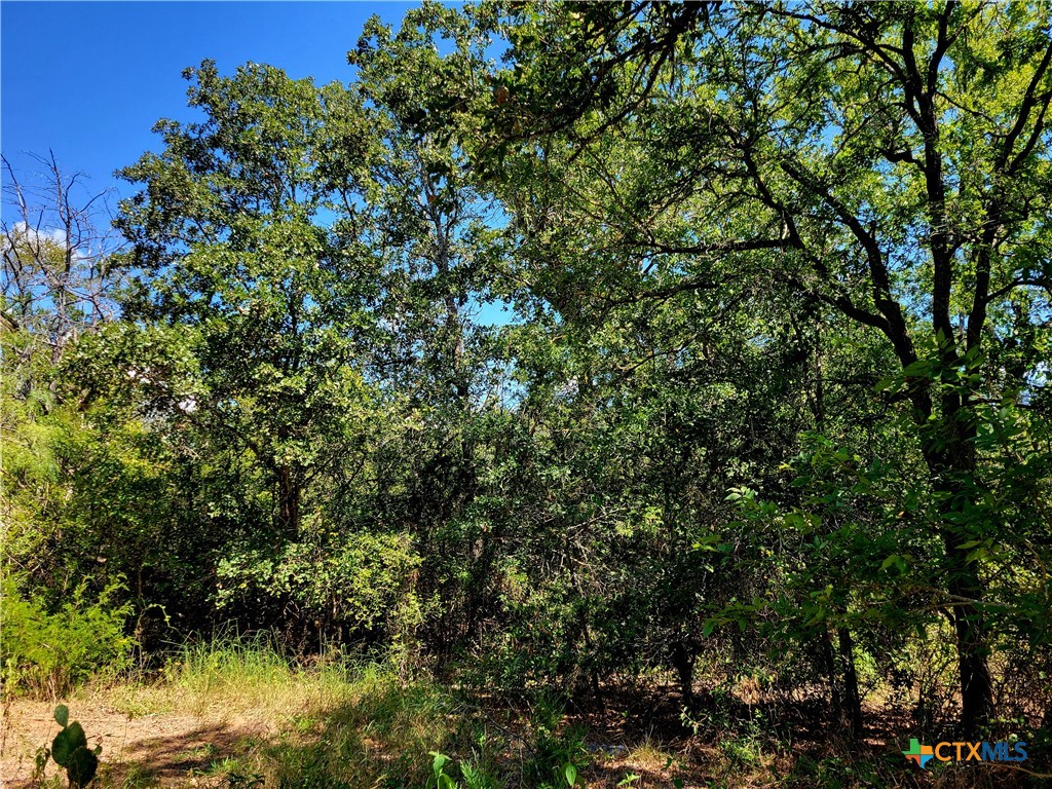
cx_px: 526
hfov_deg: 67.3
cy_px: 394
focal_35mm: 26
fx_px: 790
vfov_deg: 53.1
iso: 40
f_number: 1.8
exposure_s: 1/625
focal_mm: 5.4
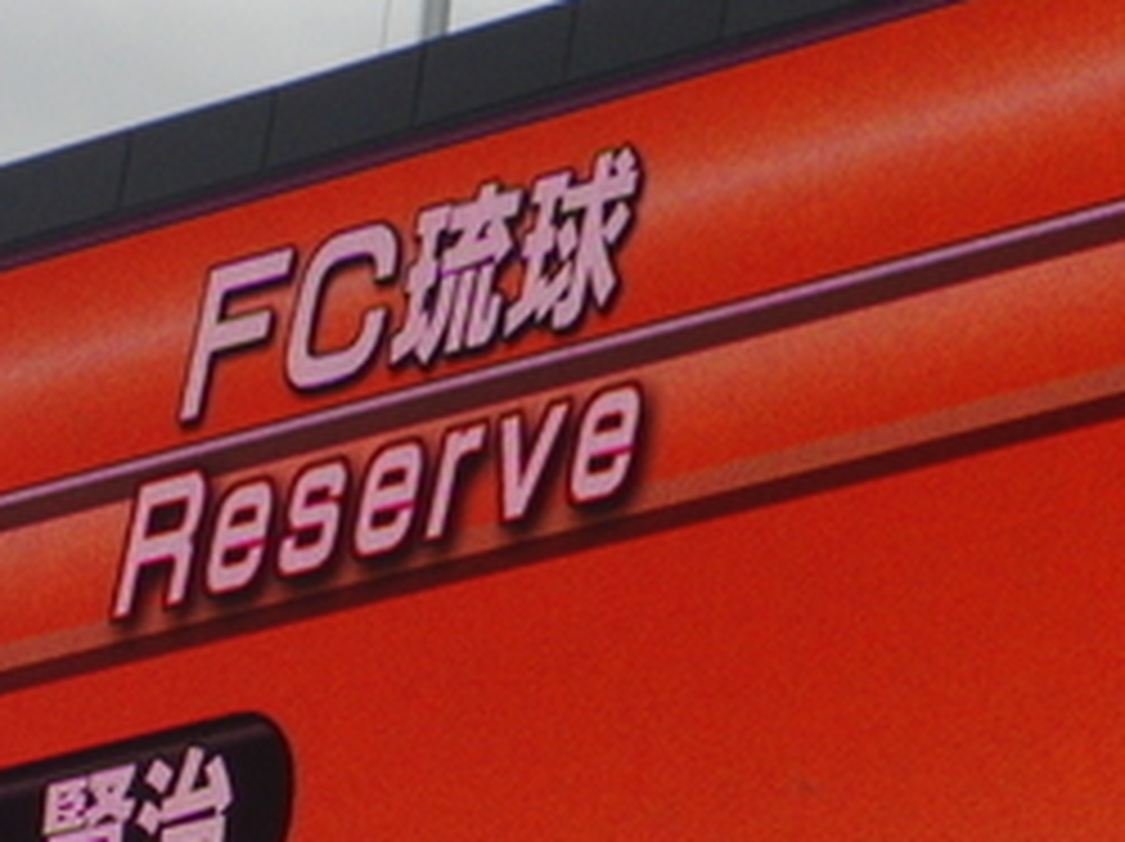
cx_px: -63
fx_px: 18215
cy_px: 1198
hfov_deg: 3.5
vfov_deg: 2.6
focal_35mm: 561
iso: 100
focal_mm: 30.1
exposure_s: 1/100
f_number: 13.4
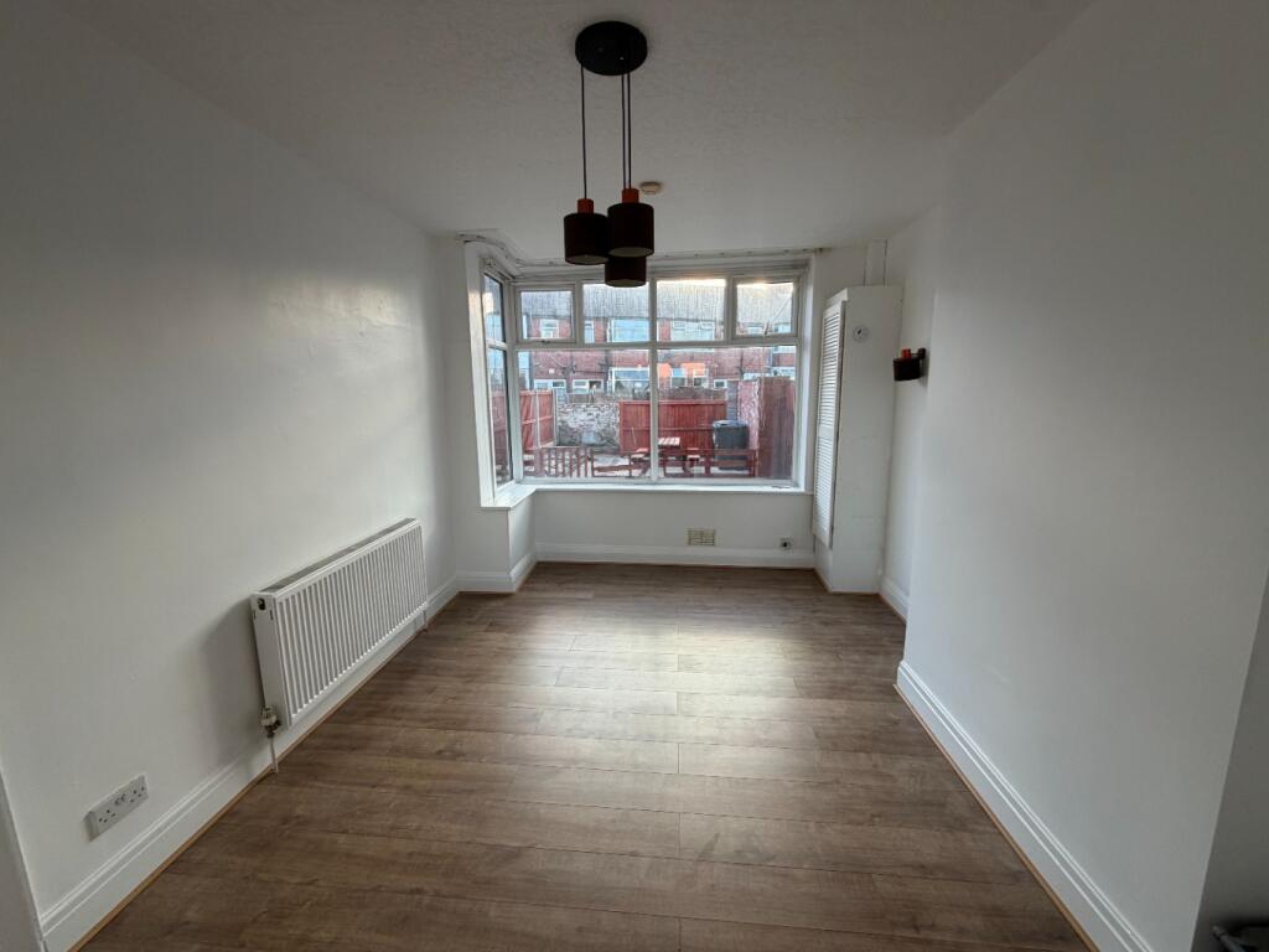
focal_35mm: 14
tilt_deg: -9.8
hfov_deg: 102.1
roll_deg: +1.5
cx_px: 634
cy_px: 476
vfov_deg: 85.7
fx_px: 513
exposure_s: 1/121
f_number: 2.2
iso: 100
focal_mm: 2.22
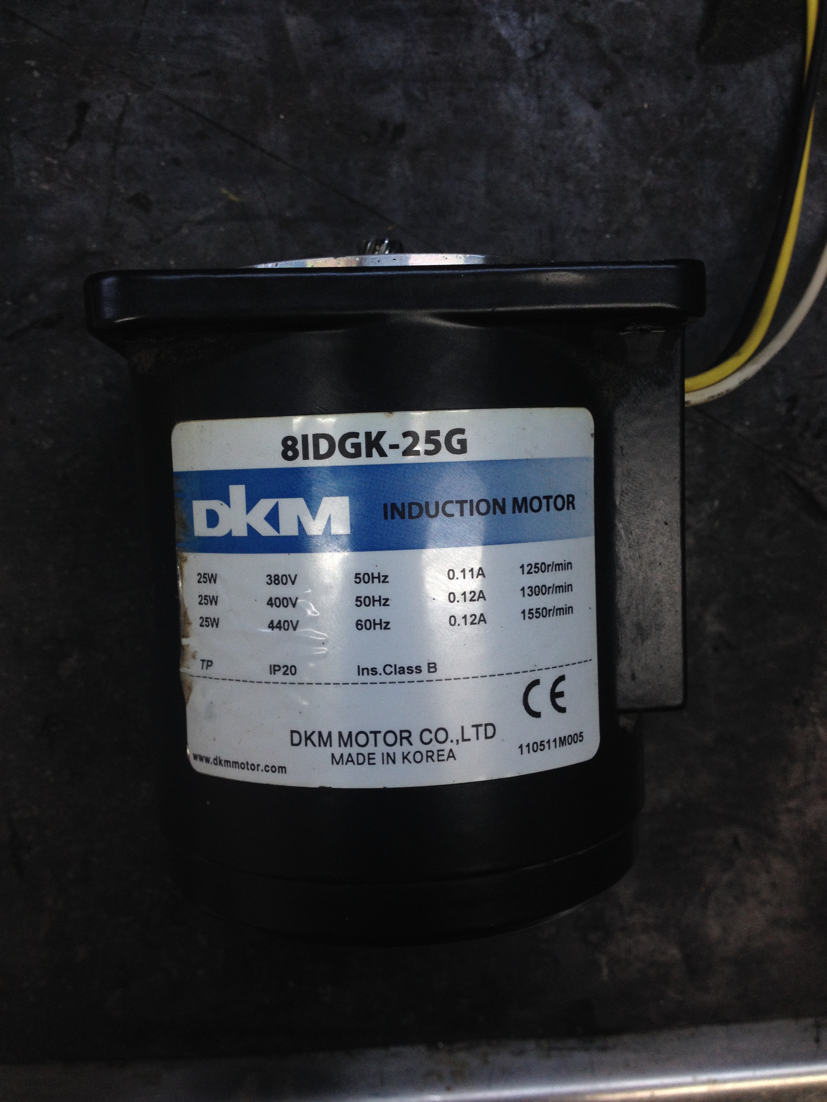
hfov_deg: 40.7
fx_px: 1115
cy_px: 551
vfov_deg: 52.6
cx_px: 414
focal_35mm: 35
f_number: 2.4
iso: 64
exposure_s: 1/120
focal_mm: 4.28
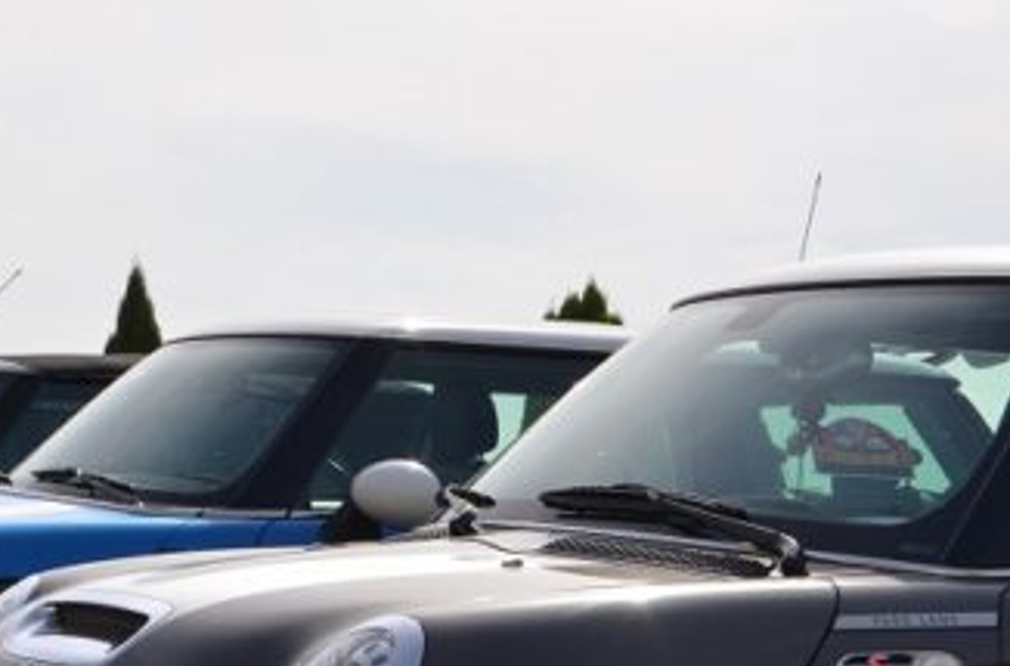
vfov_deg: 12.1
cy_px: 562
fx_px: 3132
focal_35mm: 112
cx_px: 53
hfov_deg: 18.0
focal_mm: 38
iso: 100
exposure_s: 1/250
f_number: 10
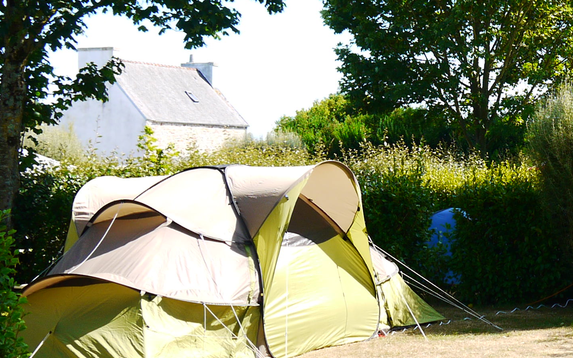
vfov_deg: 14.6
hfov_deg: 21.9
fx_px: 1390
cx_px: 643
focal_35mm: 89
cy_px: 112
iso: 160
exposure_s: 1/200
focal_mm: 15
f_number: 5.6
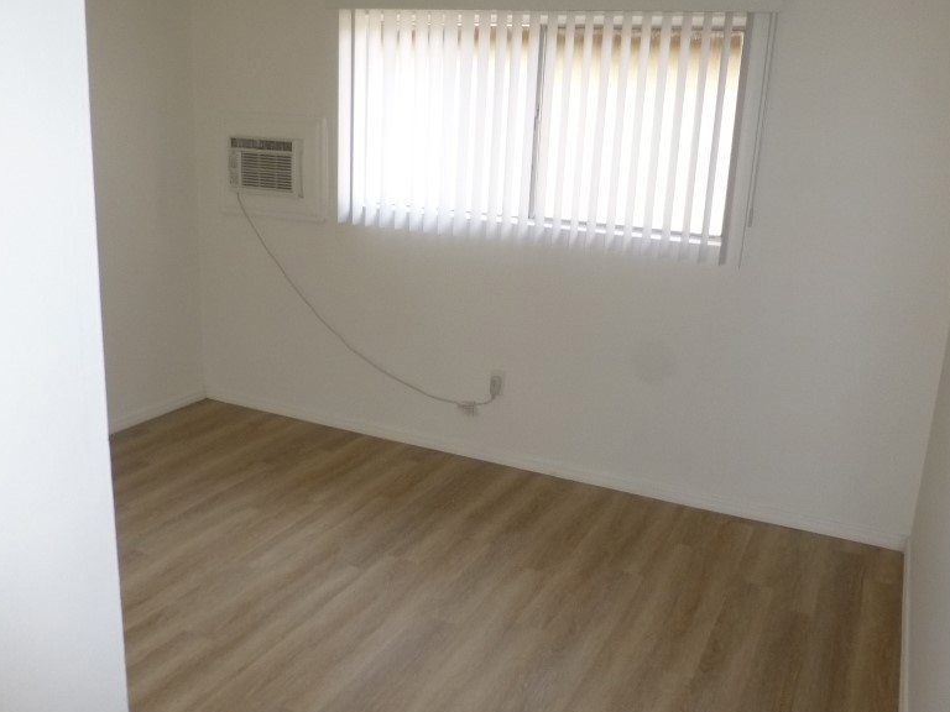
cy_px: 355
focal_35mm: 32
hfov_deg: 56.8
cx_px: 484
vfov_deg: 44.2
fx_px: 878
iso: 160
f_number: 3.3
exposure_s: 1/60
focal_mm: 4.3
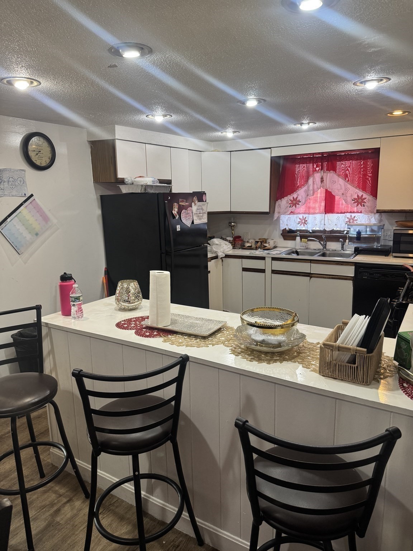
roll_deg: +2.0
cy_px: 276
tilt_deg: -11.9
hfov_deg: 56.8
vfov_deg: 71.6
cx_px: 206
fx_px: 382
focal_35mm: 24
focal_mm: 6.76
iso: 160
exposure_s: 1/120
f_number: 1.78
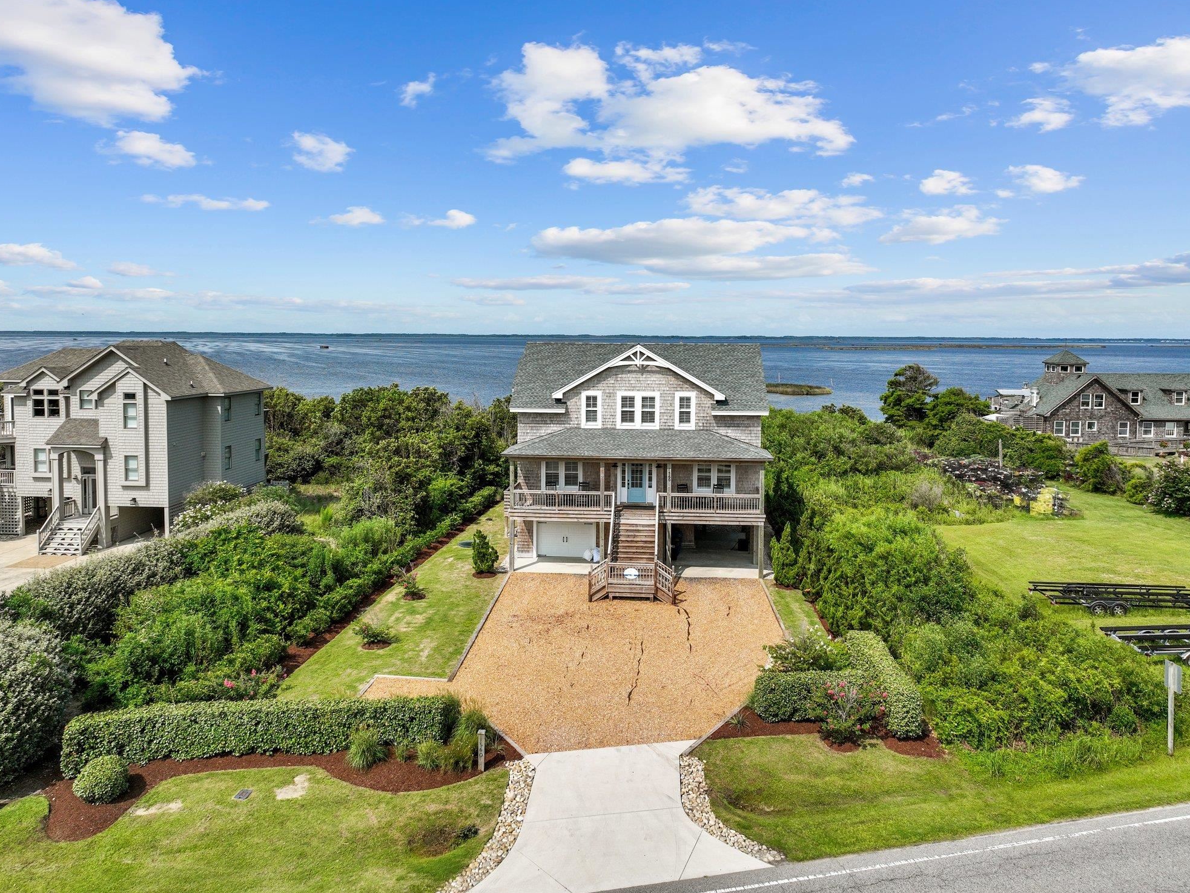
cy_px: 432
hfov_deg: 69.4
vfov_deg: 54.9
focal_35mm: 25
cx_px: 586
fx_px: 859
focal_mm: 12.29
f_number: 2.8
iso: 100
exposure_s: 1/3200
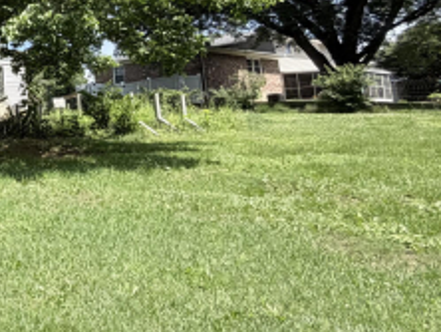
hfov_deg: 31.5
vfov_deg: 33.5
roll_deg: +0.6
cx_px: -164
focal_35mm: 42
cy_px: 70
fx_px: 536
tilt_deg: +9.2
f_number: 2.2
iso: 40
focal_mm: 2.22
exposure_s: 1/658
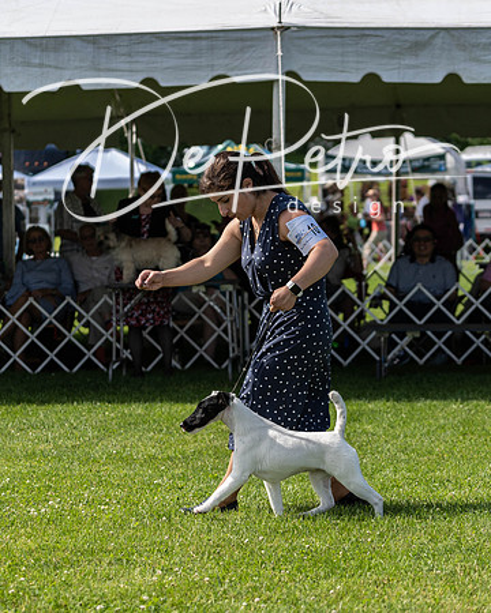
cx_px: 289
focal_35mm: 133
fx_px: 2424
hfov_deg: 11.6
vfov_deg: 14.4
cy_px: 314
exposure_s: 1/2000
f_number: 4
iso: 500
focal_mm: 85
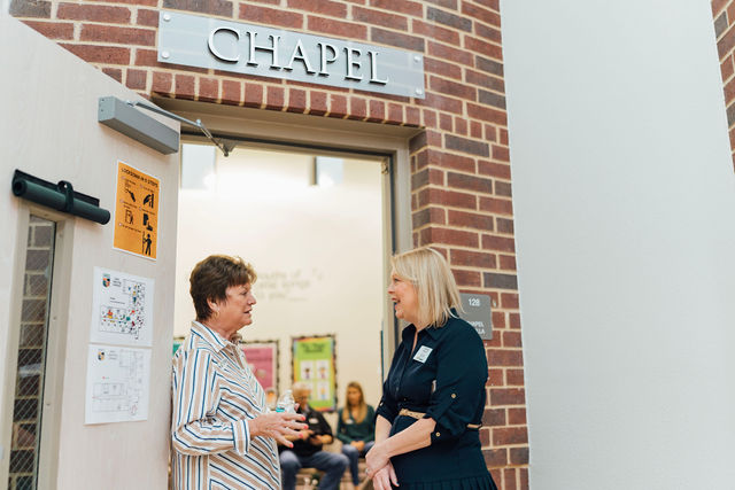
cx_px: 368
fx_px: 715
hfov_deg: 54.4
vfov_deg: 37.9
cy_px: 245
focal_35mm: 35
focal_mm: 35
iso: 500
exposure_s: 1/160
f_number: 1.4
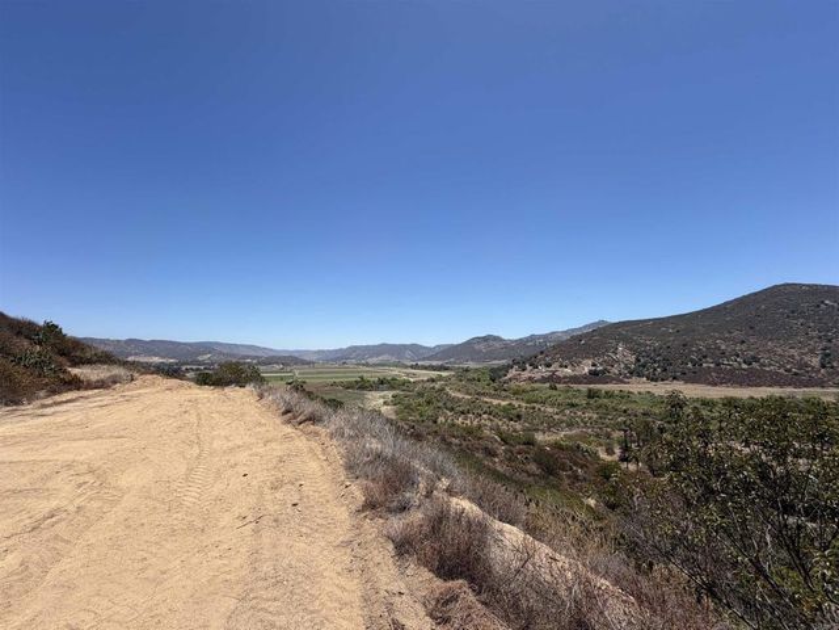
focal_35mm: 14
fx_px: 339
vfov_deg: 85.7
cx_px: 420
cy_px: 315
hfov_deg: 102.1
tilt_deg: +7.4
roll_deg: +0.4
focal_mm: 2.22
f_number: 2.2
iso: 20
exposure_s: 1/942
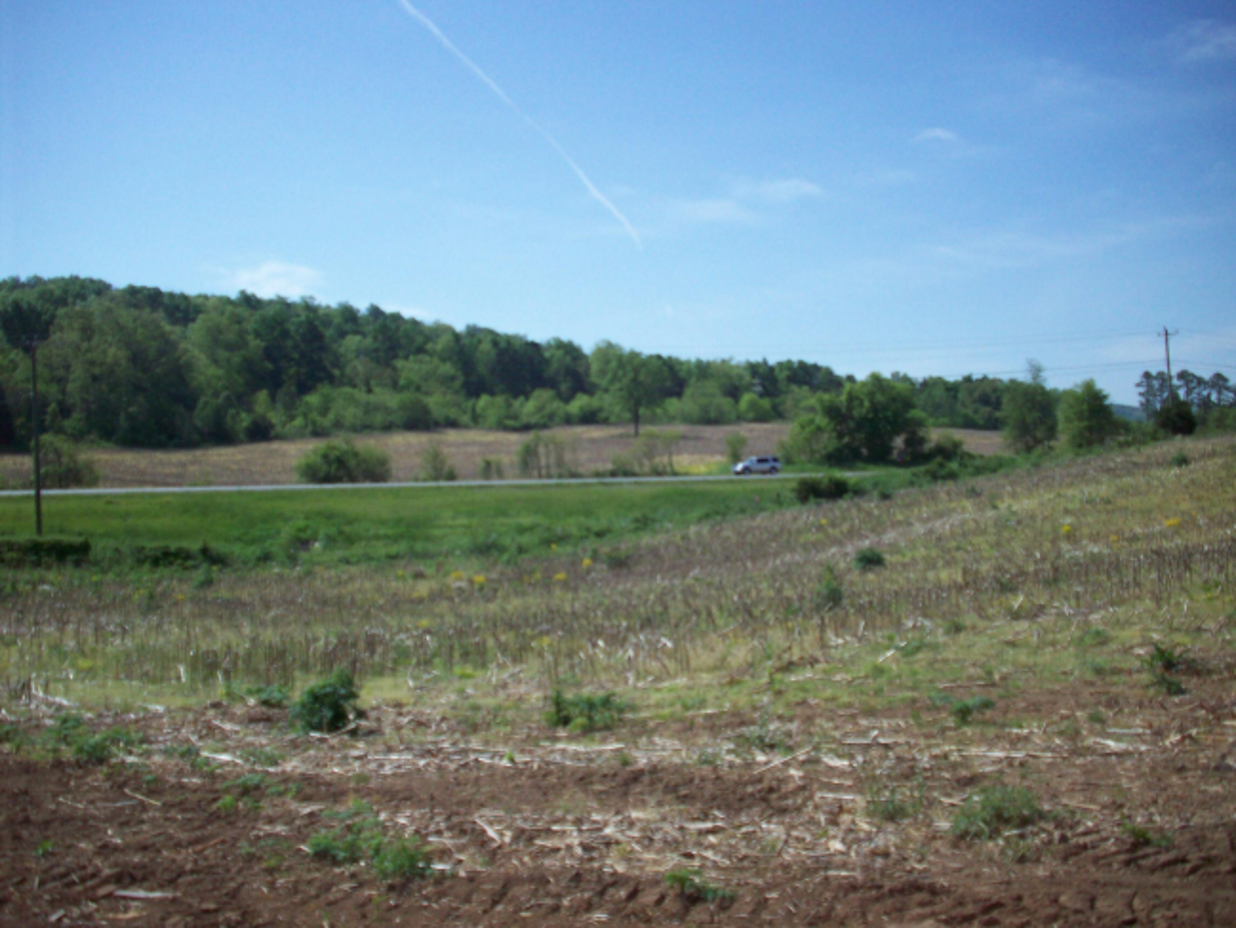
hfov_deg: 49.0
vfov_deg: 37.7
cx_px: 633
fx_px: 1357
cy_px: 467
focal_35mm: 38
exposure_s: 1/580
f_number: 5.6
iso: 80
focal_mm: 6.2
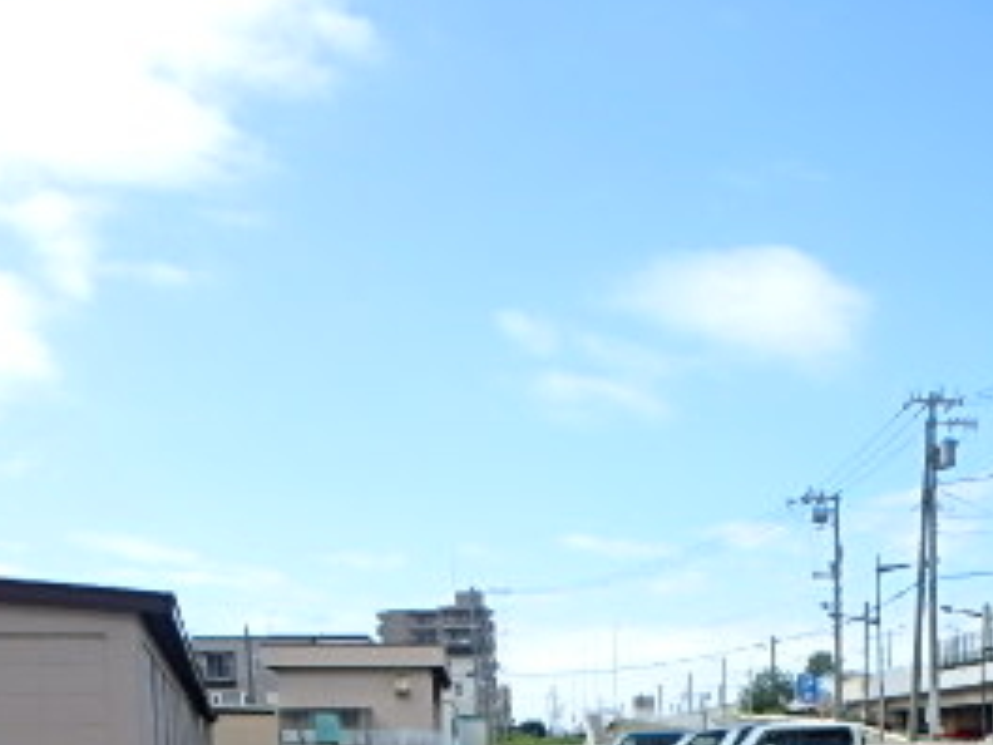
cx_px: 970
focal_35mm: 51
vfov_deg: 26.1
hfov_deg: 34.4
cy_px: 843
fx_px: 1463
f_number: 3.5
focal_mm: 3.7
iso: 125
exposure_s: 1/800
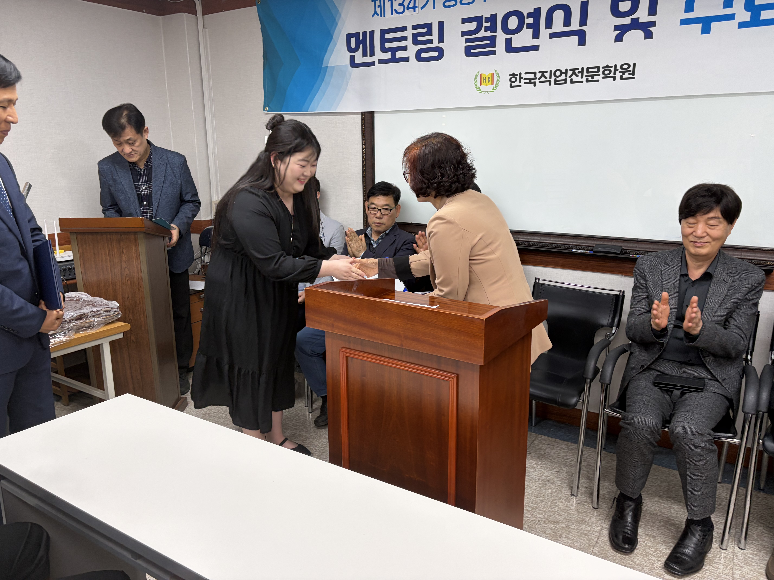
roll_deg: +2.3
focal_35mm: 26
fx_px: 581
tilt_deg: -13.5
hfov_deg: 67.3
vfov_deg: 53.1
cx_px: 387
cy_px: 290
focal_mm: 5.96
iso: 64
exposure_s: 1/60
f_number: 1.6
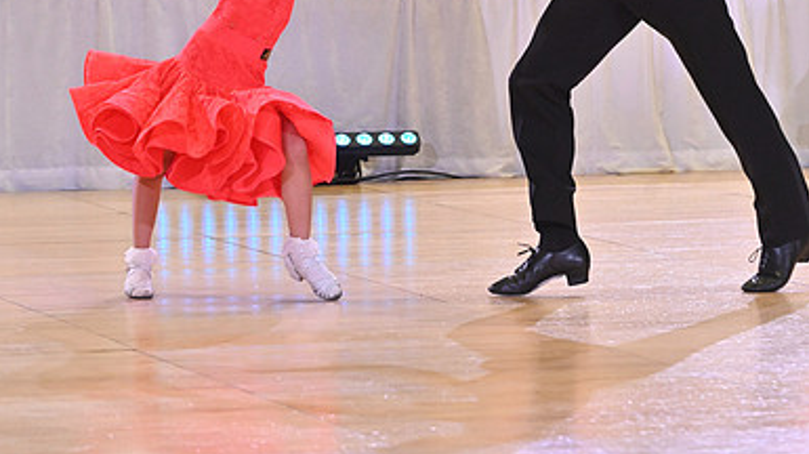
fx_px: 4909
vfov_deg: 5.3
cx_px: 404
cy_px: -78
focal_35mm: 229
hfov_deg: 9.4
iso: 4000
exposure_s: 1/400
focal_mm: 145
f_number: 6.3
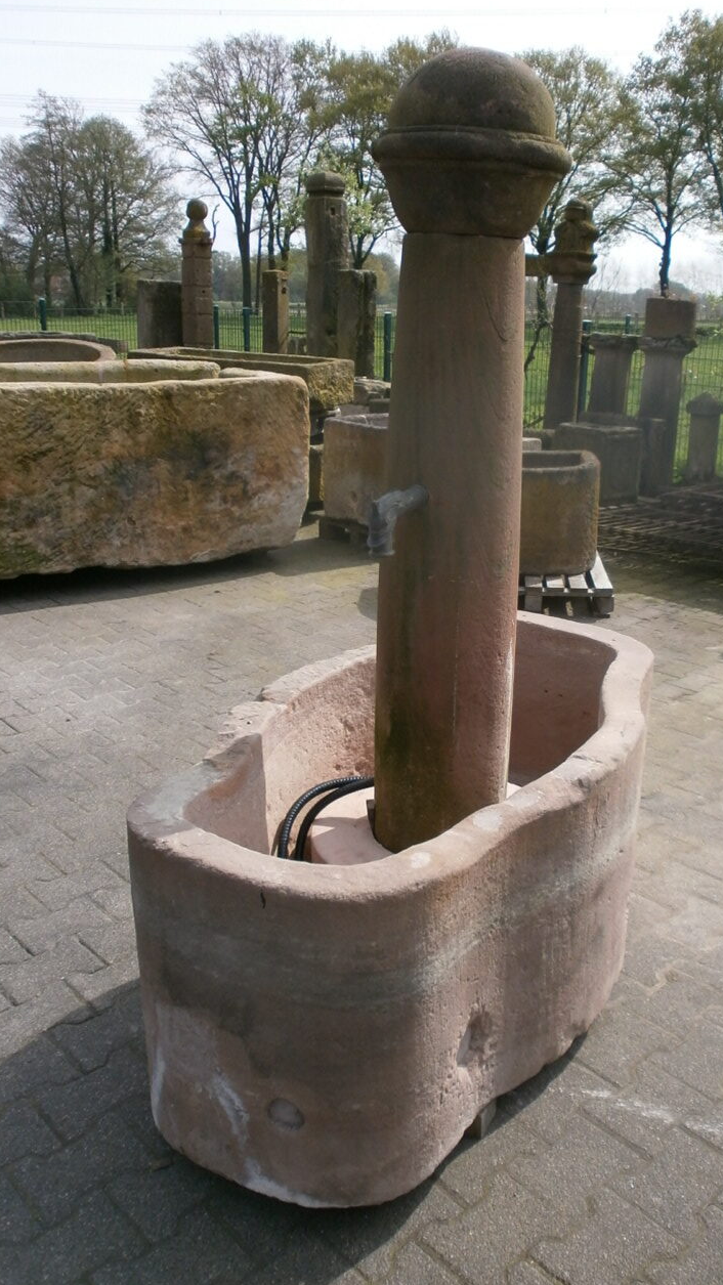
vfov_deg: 64.3
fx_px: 1022
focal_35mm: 30
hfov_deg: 38.7
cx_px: 456
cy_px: 632
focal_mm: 4.8
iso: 100
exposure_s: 1/1000
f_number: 2.9
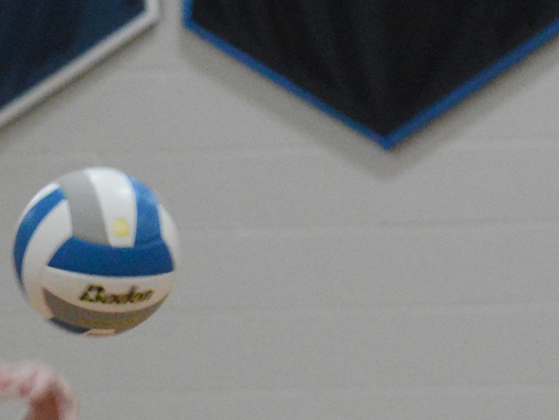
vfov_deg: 1.9
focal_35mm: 783
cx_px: 185
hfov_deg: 2.5
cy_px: 681
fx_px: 12644
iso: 3200
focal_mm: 116
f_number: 4.8
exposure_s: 1/250
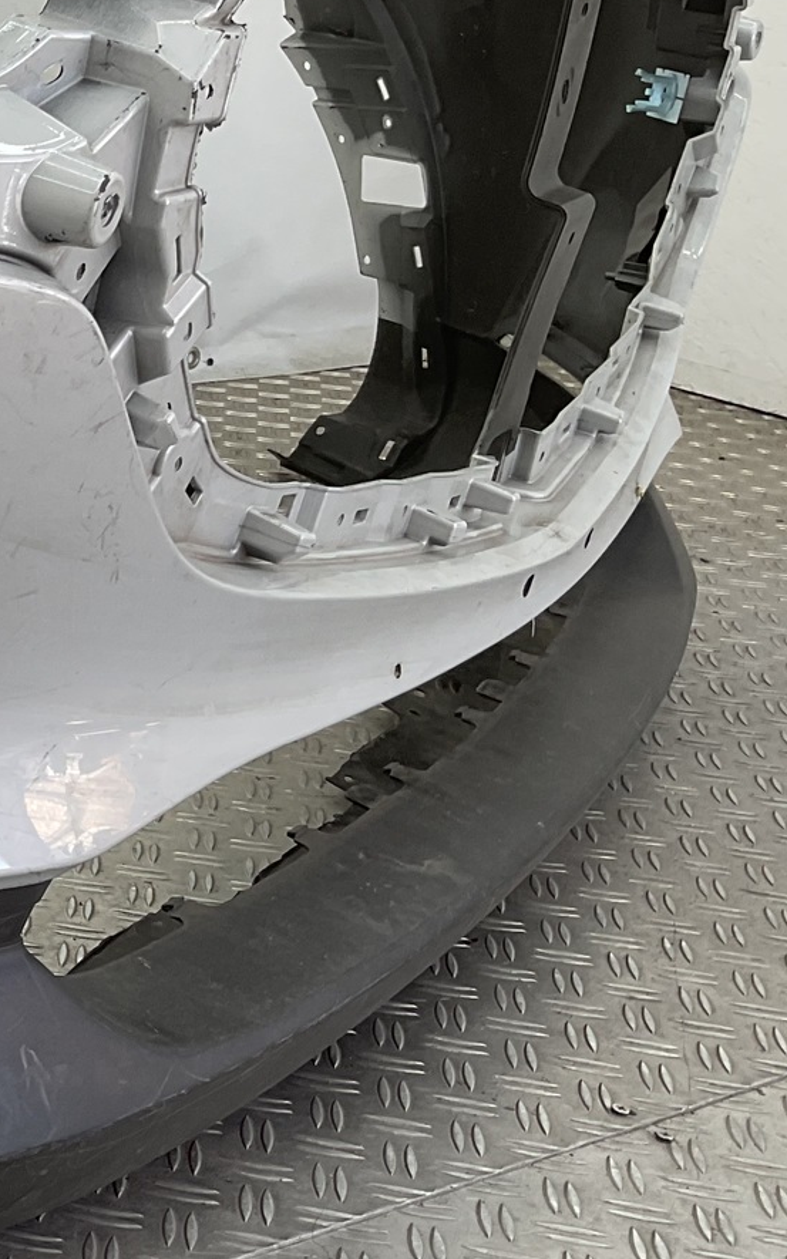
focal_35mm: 70
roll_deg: -3.3
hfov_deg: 16.2
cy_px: 565
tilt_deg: -18.8
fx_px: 2403
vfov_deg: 29.4
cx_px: -555
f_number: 1.8
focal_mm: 3
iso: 16
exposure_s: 1/103
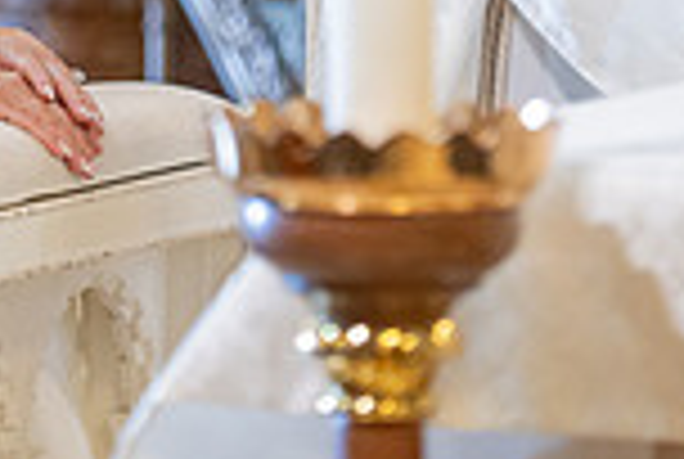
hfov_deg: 4.0
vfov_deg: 2.7
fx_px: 9785
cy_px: -403
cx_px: -212
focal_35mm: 514
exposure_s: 1/100
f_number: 2.8
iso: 1000
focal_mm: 135
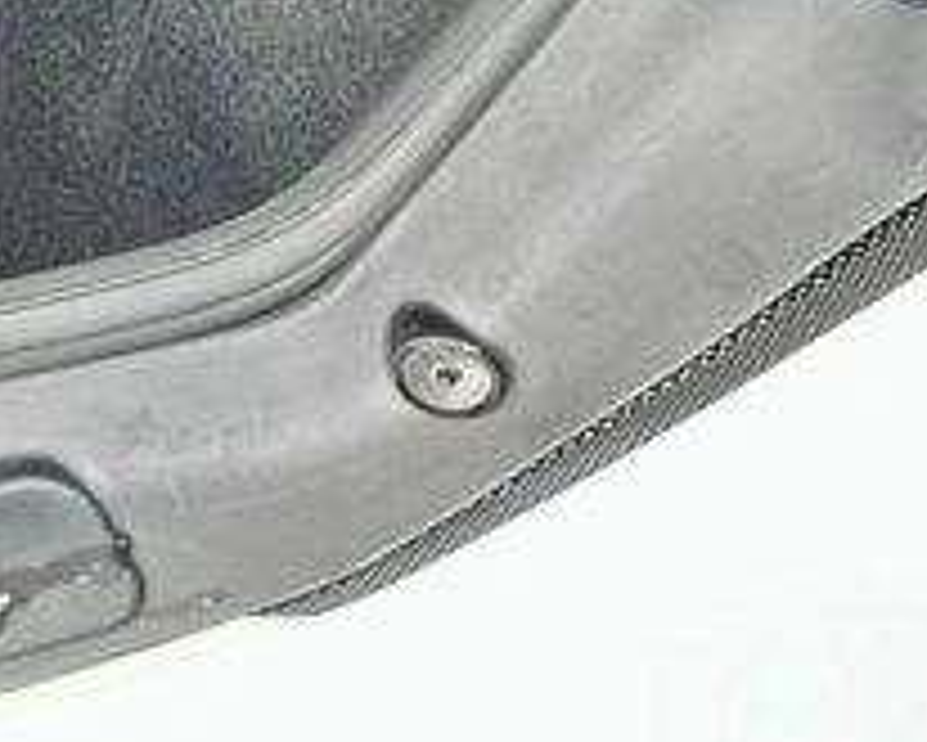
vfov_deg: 6.4
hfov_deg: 7.9
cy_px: -917
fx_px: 6396
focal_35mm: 233
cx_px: -1017
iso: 125
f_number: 1.78
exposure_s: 1/128
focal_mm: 6.86
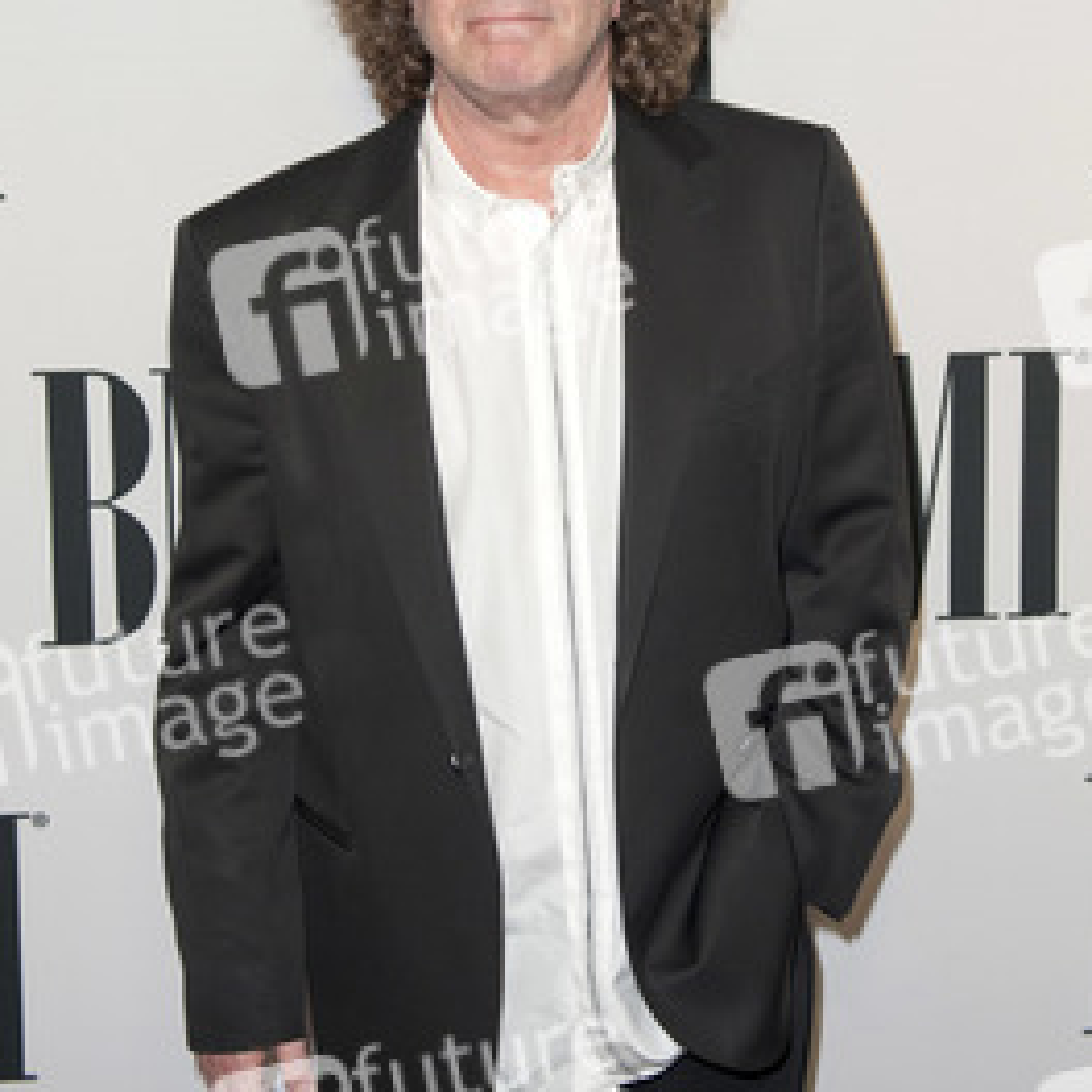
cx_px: 544
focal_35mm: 49
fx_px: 1749
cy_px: 496
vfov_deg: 34.7
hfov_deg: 34.7
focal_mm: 38
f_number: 4
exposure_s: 1/400
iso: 500
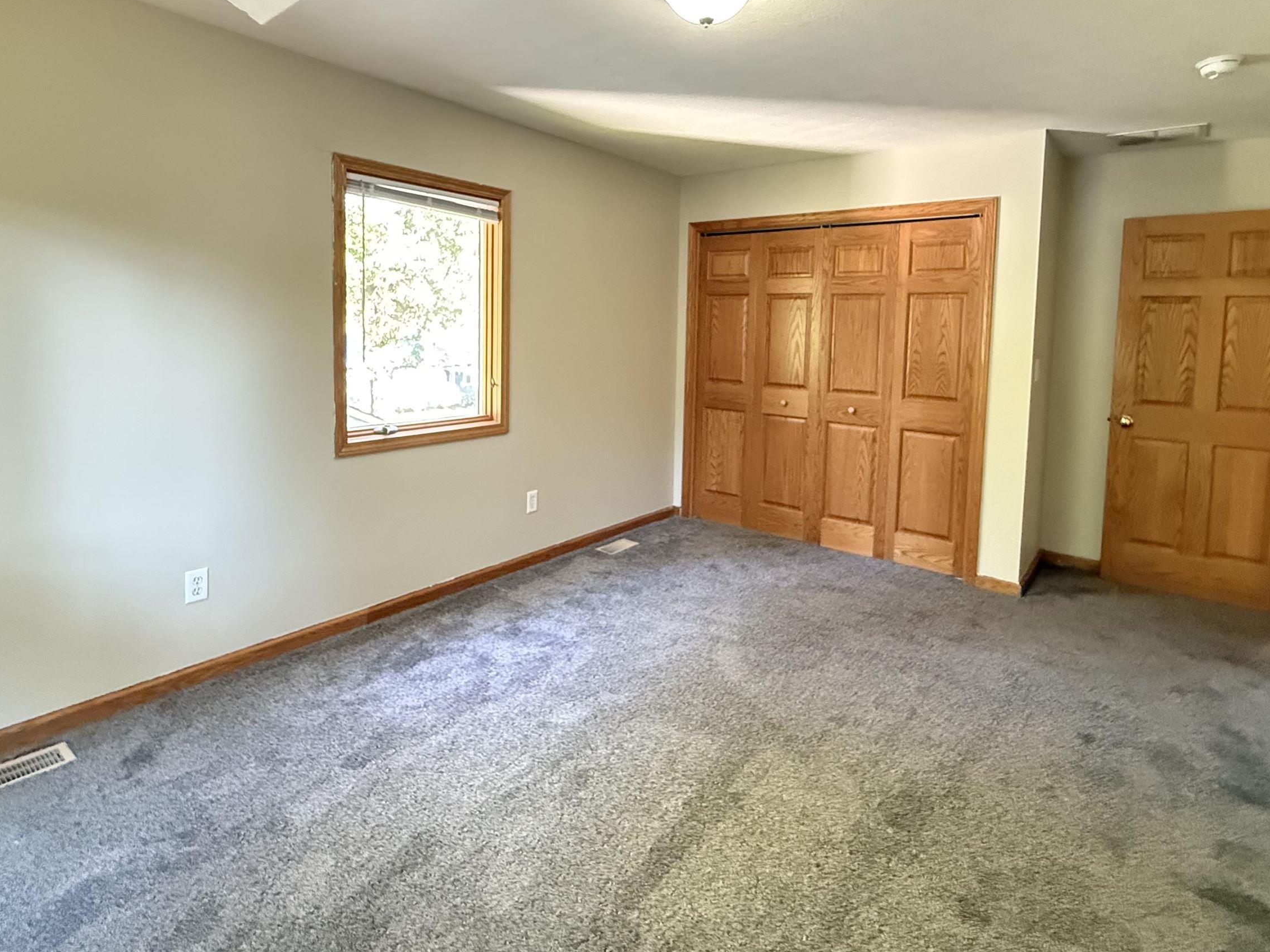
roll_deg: -1.3
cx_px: 627
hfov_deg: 84.7
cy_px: 373
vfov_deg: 67.9
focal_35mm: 19
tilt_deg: -3.7
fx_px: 697
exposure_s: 1/60
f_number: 2.2
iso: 1250
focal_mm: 2.22
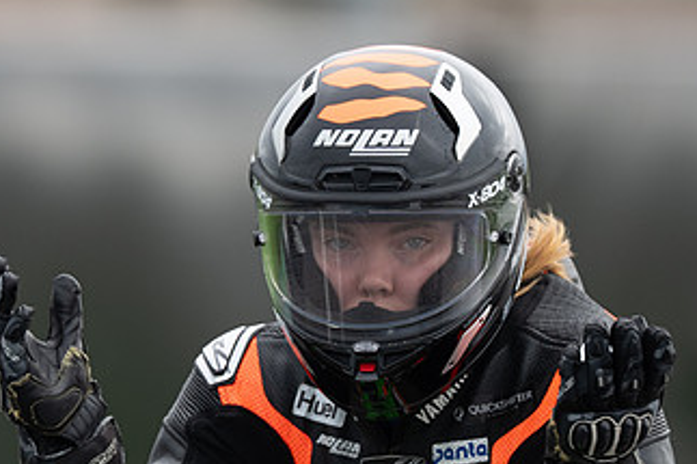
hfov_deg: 1.3
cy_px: 316
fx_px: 31290
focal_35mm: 1617
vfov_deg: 0.8
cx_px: 306
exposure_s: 1/640
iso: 200
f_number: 4
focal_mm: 600
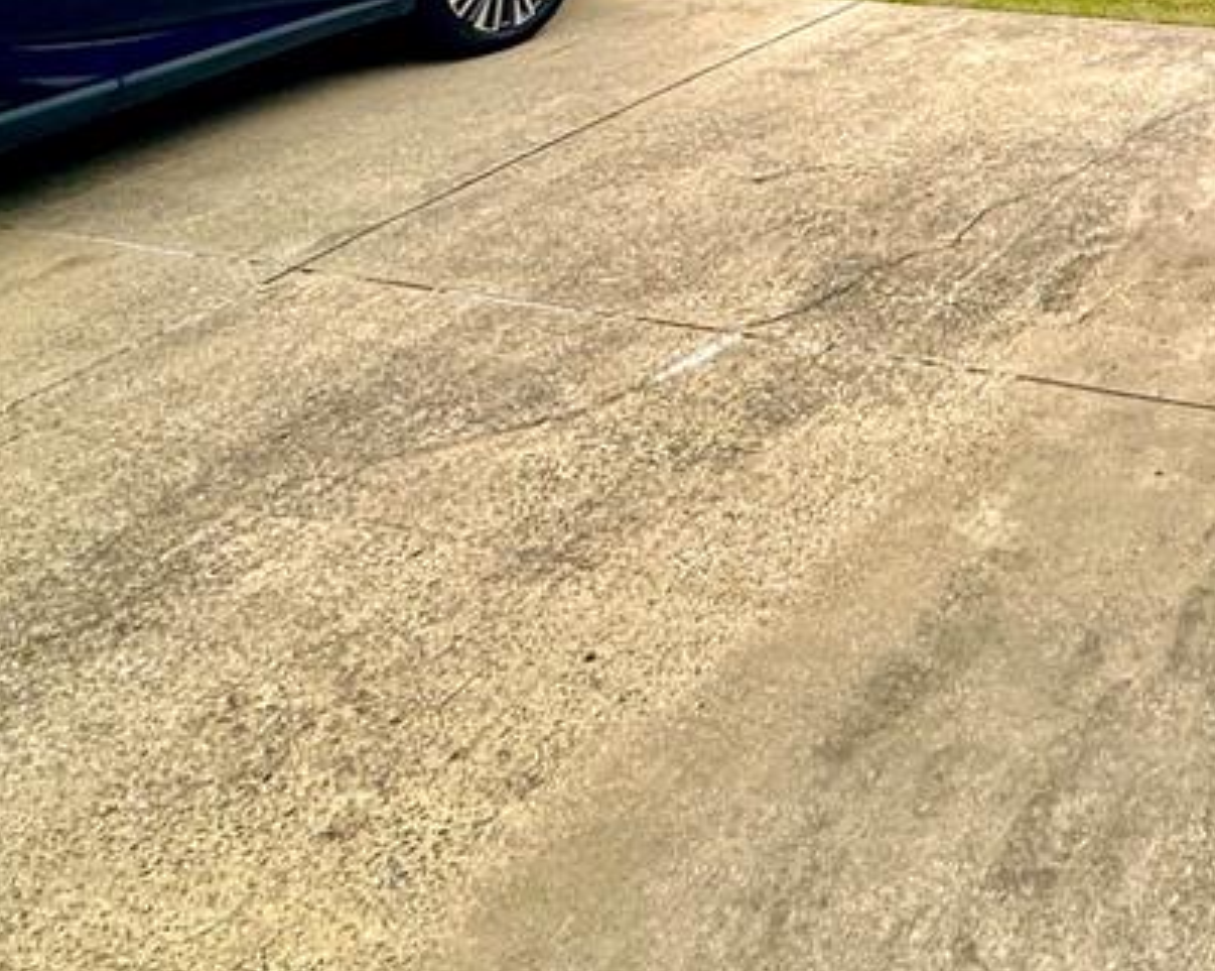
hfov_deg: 32.8
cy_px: -384
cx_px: 1372
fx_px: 1761
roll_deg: -1.8
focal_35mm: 49
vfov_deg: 25.3
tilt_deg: +4.6
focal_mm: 2.22
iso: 40
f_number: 2.2
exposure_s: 1/1261
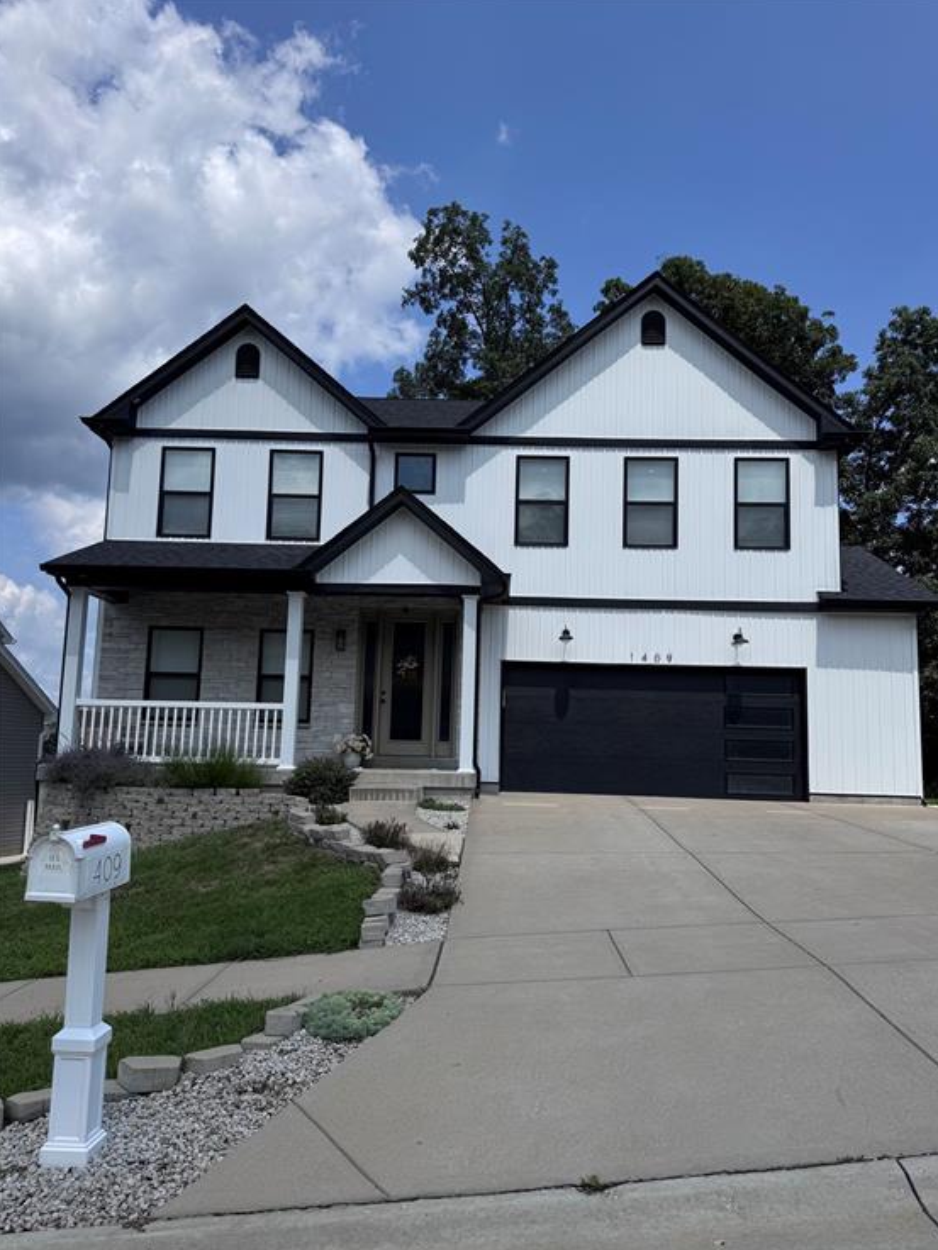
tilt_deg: +6.2
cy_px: 645
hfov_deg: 54.9
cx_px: 482
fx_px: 903
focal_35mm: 25
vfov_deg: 69.4
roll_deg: -1.1
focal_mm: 6.76
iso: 80
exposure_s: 1/7937
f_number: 1.78
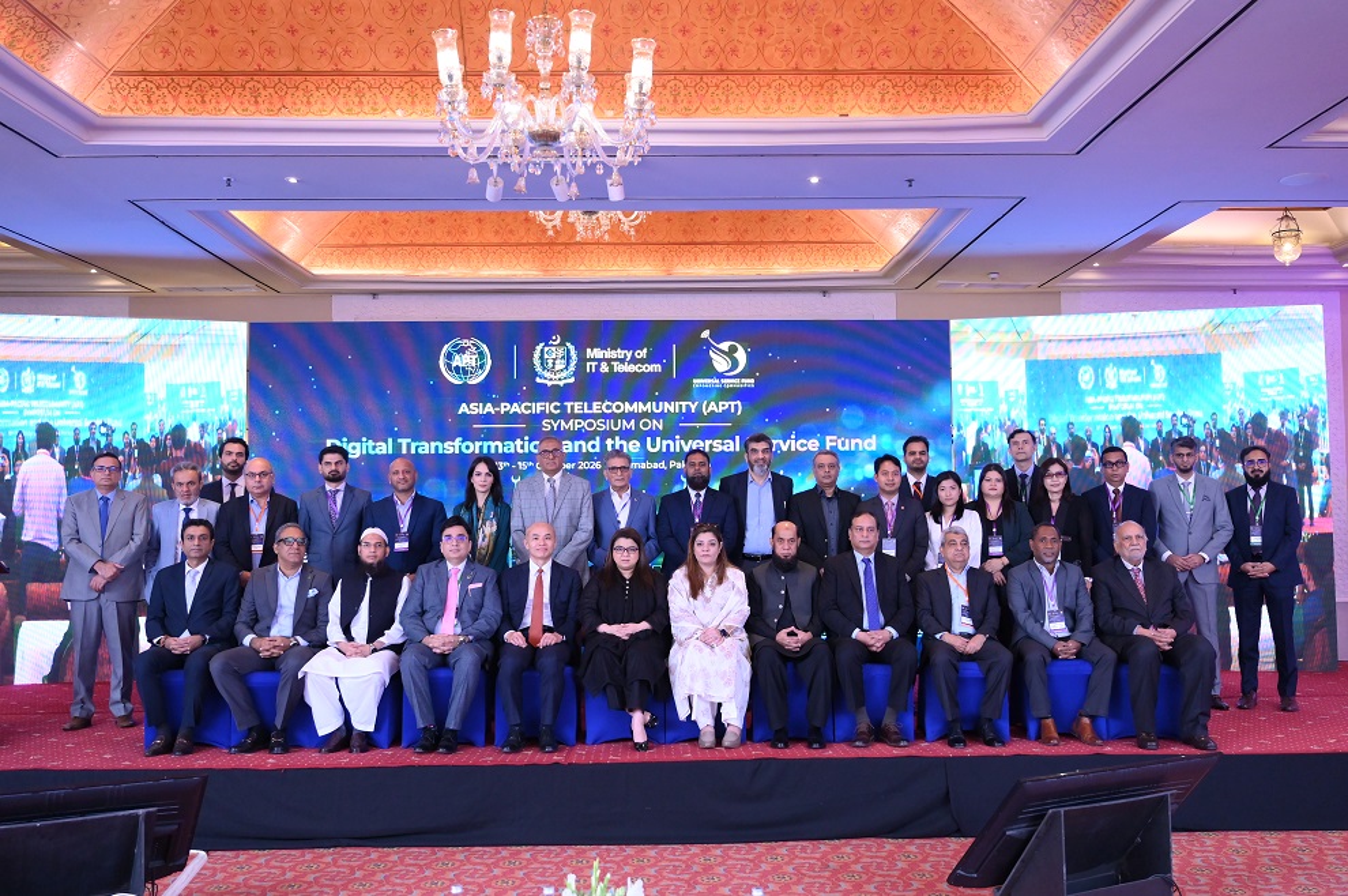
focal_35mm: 33
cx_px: 674
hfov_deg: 57.3
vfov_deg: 39.9
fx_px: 1234
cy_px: 448
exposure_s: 1/160
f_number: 4
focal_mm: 33
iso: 5000
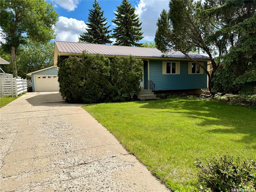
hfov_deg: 71.6
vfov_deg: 56.8
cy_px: 96
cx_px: 128
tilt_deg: -4.5
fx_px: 177
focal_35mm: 24
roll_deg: +0.5
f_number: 1.78
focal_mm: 6.76
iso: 80
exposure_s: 1/4975
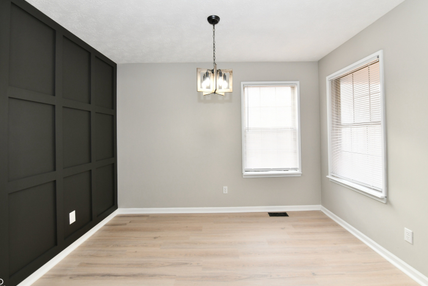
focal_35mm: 15
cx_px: 213
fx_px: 178
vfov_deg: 77.3
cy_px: 139
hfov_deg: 100.4
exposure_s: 1/60
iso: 640
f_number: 6.3
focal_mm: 14
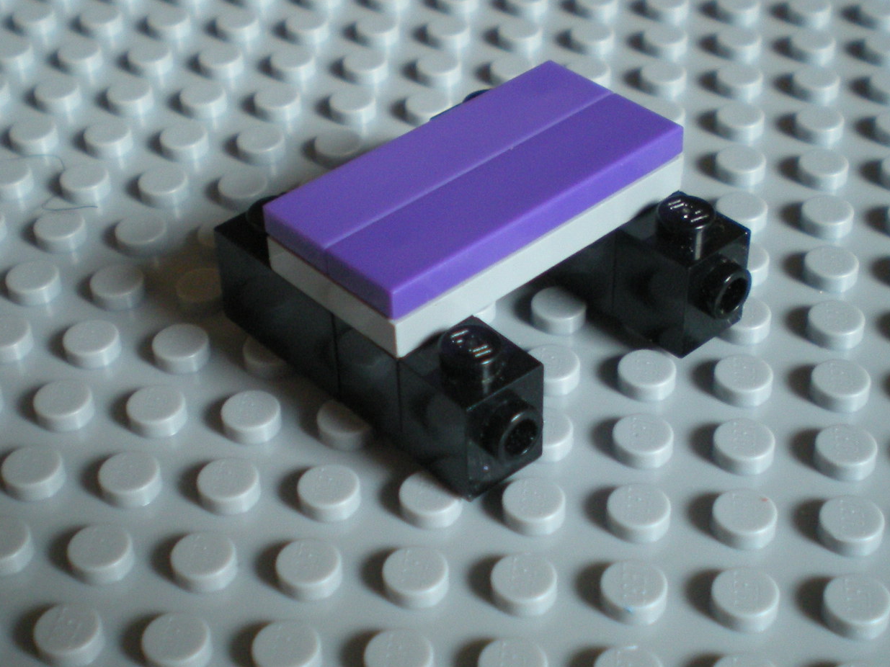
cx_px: 467
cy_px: 301
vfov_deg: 23.3
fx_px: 1620
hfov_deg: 30.7
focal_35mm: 63
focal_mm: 6.3
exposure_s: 1/27.5
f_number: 3.1
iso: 200
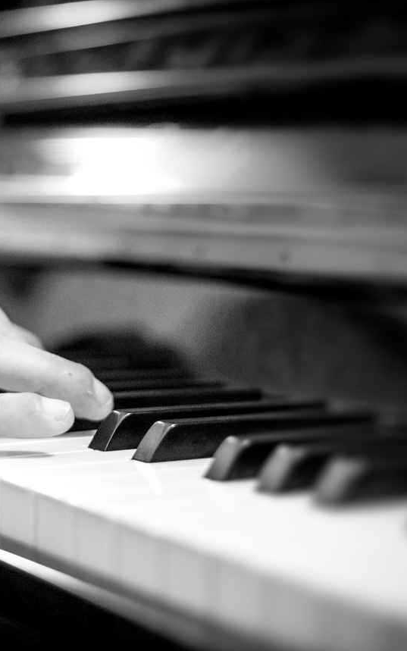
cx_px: 105
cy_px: 309
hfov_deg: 14.6
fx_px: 1579
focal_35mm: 89
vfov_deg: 23.3
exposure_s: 1/80
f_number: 2
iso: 1250
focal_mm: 50
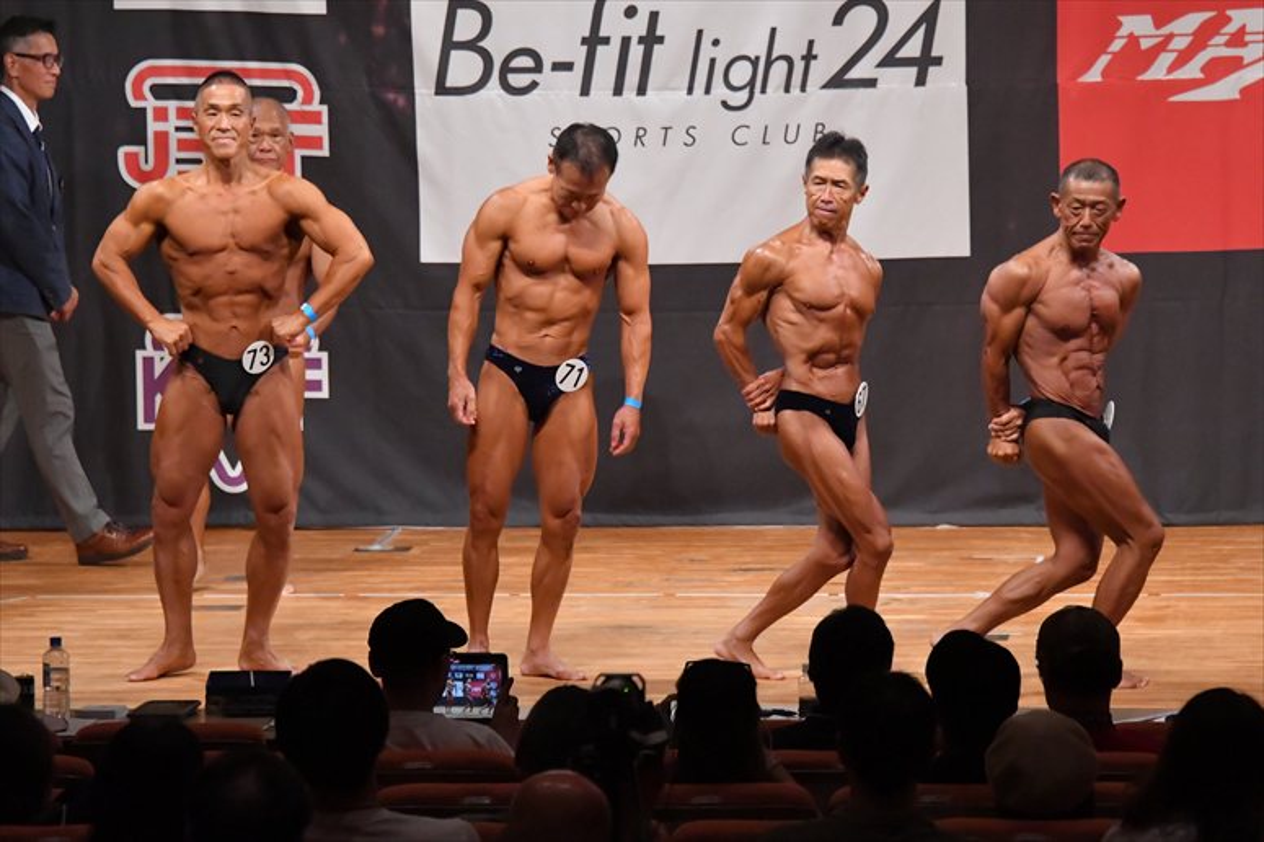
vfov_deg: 6.8
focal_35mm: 202
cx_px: 632
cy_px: 421
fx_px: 7089
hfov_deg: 10.2
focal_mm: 135
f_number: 5.6
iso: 8000
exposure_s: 1/400
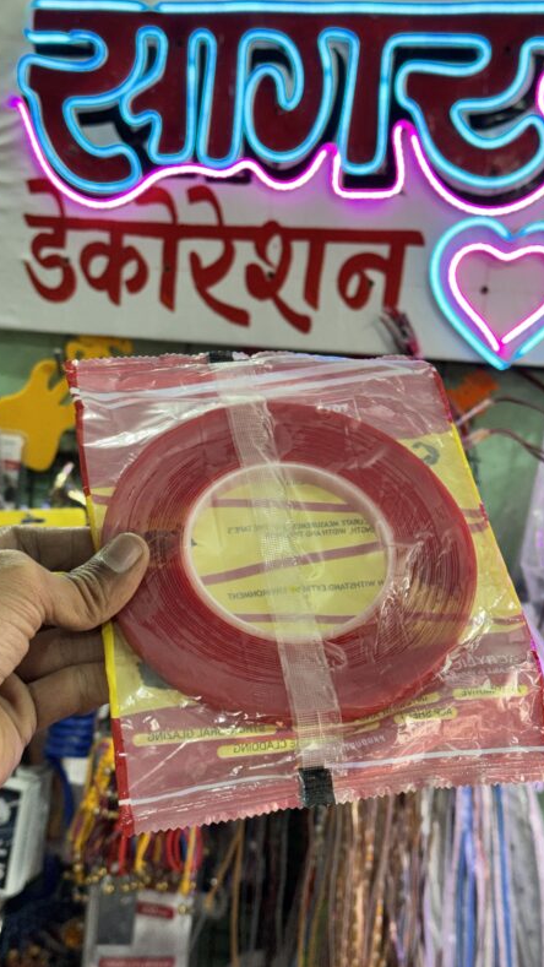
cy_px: 488
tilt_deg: -2.8
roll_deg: -5.7
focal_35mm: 53
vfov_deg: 39.2
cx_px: 310
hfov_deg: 22.6
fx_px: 1359
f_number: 1.78
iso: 125
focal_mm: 6.76
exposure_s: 1/100
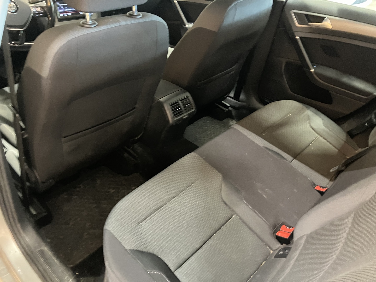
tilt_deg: -36.3
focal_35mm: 28
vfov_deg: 49.7
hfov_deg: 63.4
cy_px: 141
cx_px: 188
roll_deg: -4.8
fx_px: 304
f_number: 1.8
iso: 640
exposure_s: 1/20
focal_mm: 3.99
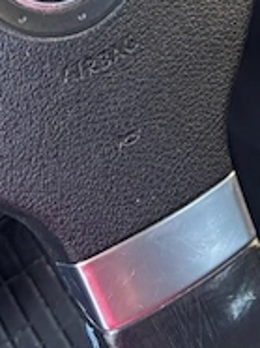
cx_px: 288
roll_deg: +11.2
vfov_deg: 15.6
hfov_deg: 12.9
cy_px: -234
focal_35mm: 112
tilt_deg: -29.4
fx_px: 1124
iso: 80
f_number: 1.6
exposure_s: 1/121
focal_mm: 5.96
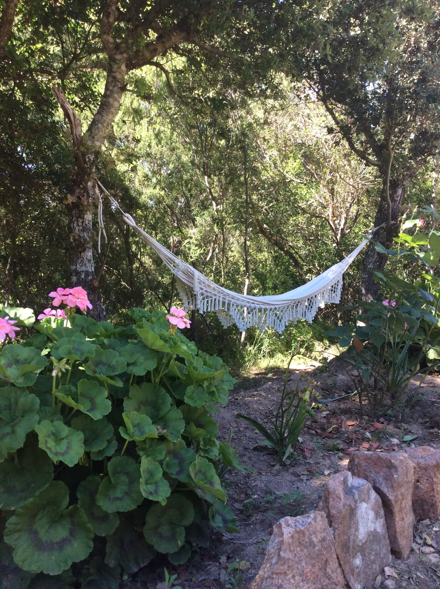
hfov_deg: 44.1
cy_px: 294
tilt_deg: -3.9
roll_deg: -3.3
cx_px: 220
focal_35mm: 32
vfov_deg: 56.9
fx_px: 544
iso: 32
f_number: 2.4
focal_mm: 3.3
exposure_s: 1/130
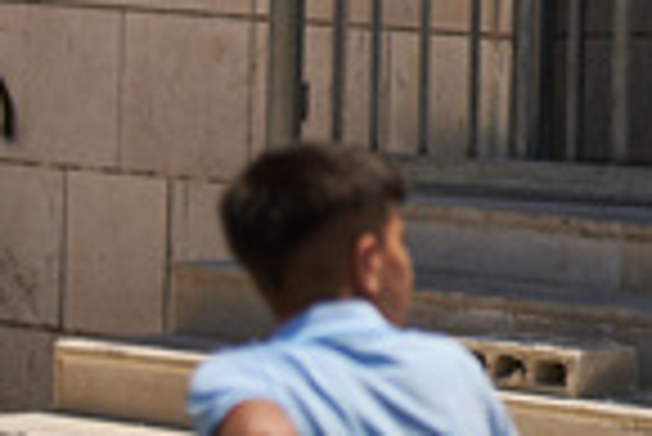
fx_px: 6400
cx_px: 1479
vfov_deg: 3.9
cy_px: 85
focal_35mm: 353
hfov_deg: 5.6
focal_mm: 50
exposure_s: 1/8000
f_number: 1.4
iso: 100
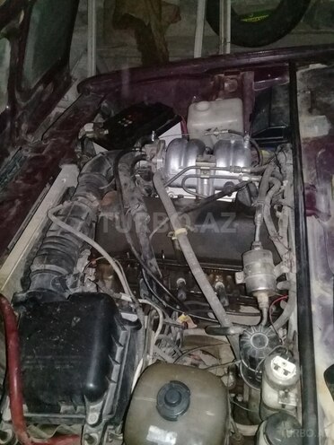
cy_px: 222
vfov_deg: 58.4
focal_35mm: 31
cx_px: 167
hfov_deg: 45.4
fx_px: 399
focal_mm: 3.3
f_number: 2.2
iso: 640
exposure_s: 1/33
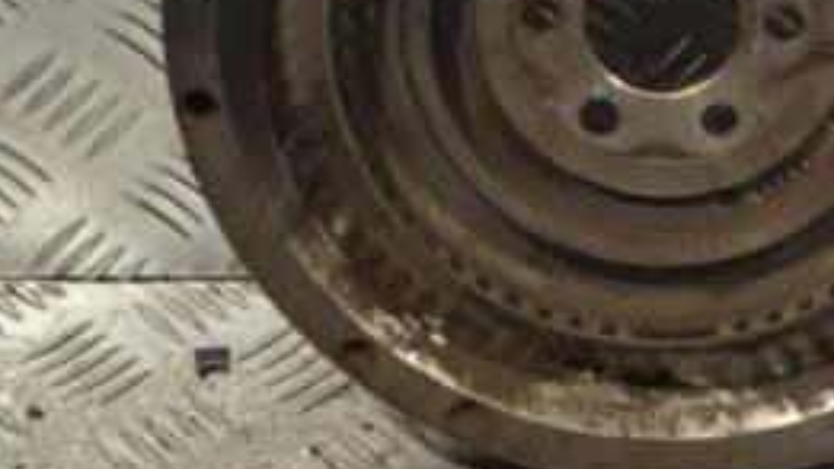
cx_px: 668
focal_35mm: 137
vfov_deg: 8.8
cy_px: -22
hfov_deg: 15.6
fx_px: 3031
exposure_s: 1/80
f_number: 5
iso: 400
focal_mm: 38
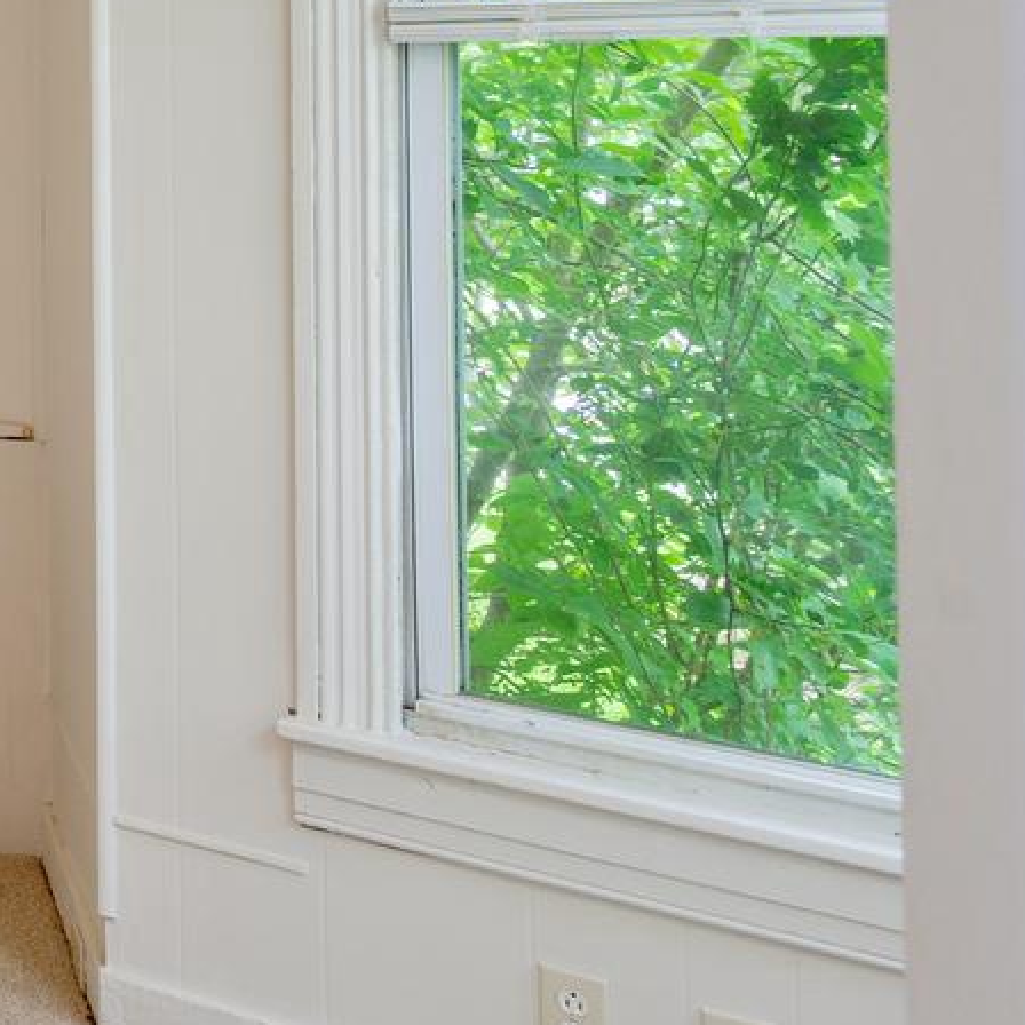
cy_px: 106
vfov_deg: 25.3
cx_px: -1064
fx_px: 2211
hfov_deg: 17.7
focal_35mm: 66
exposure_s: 1/3
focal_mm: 17
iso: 100
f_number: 10
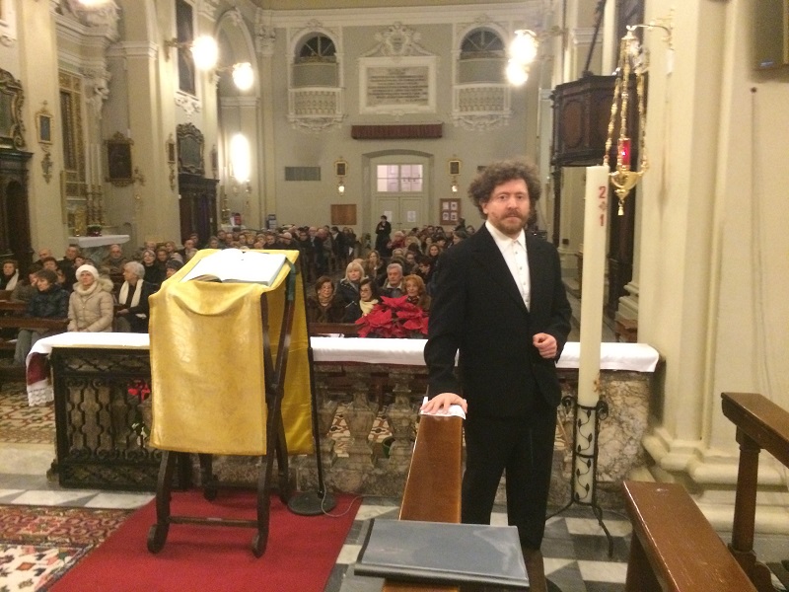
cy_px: 296
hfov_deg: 61.7
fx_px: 661
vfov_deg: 48.2
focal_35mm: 29
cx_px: 394
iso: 500
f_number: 2.2
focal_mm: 4.15
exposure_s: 1/15
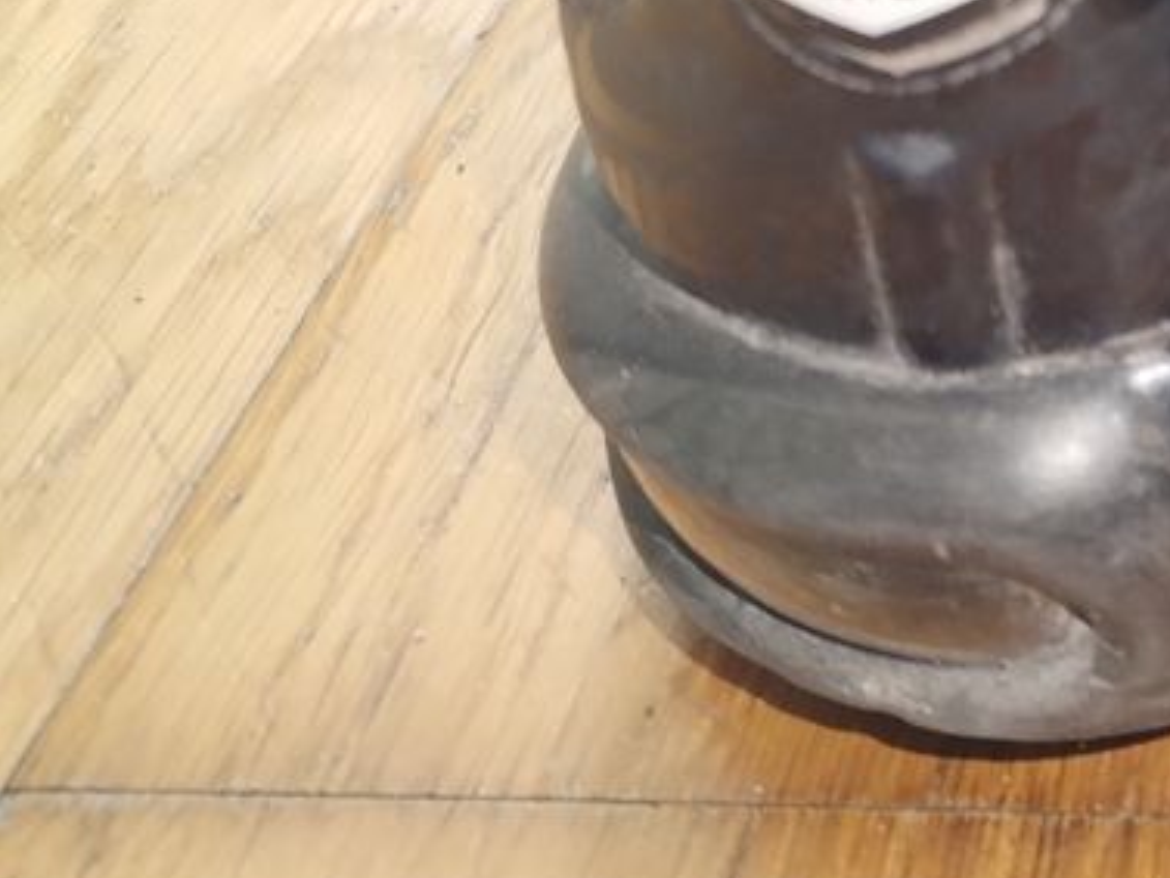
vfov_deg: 20.6
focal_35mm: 69
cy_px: 3
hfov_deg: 24.4
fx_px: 2333
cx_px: 1549
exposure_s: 1/24
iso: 1078
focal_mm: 4.75
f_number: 1.8
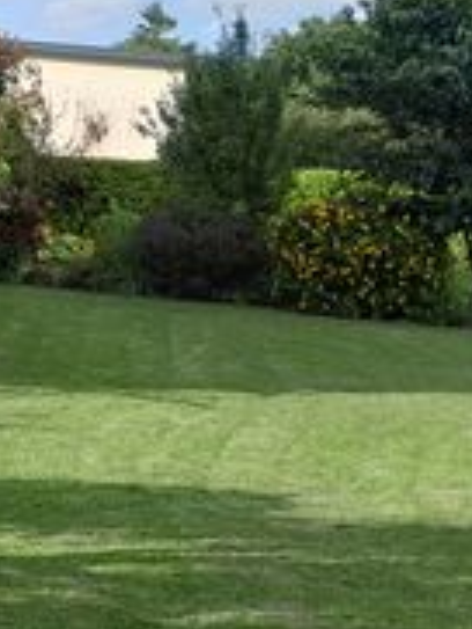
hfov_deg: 13.8
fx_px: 1562
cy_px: -21
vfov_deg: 21.8
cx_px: -555
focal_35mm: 86
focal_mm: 3.98
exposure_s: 1/331
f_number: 1.8
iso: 40
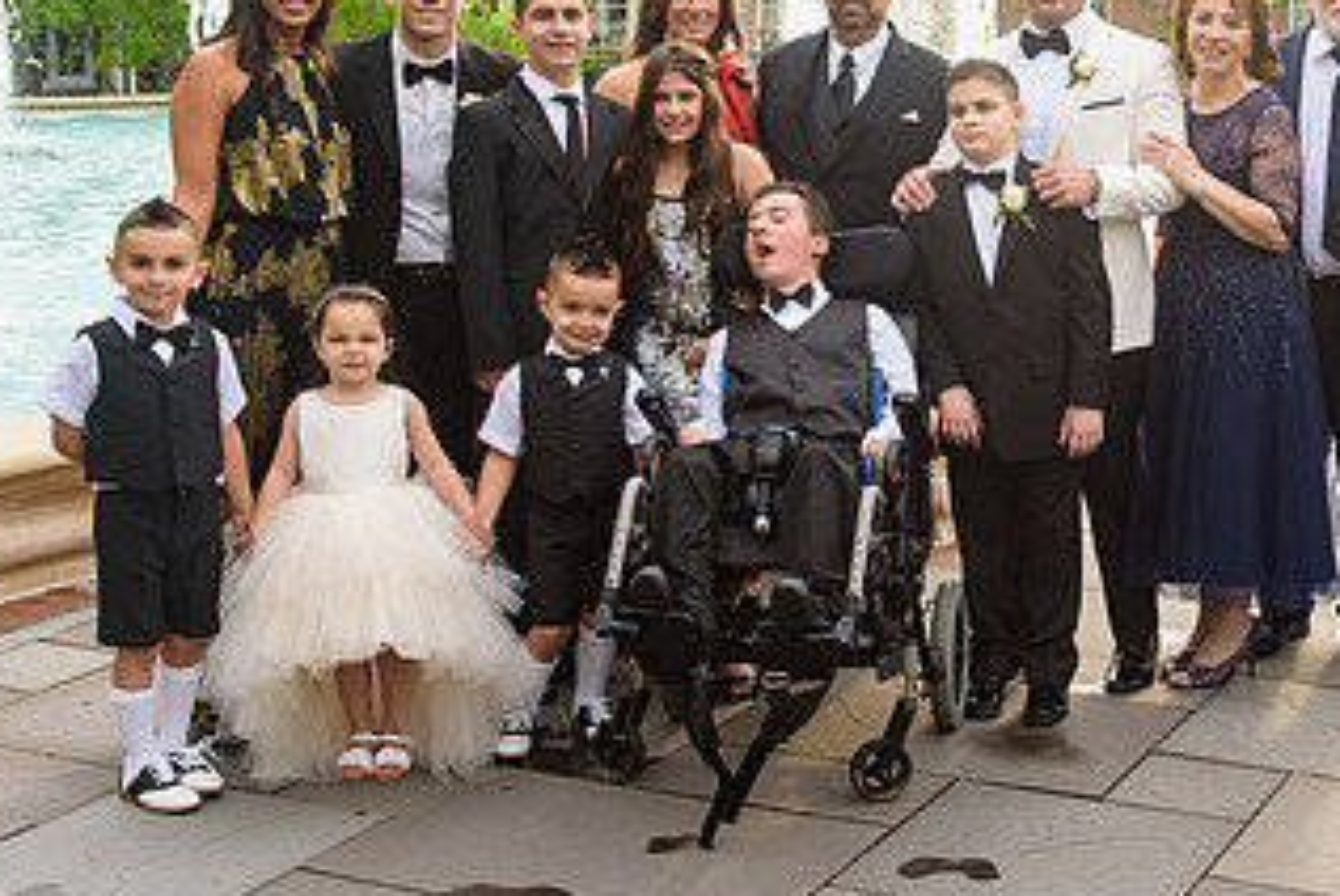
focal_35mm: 63
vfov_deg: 21.5
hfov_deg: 31.2
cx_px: 1027
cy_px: 263
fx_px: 2347
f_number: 4
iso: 500
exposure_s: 1/500
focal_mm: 31
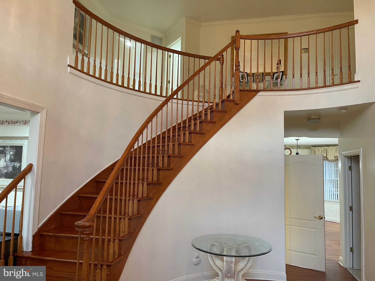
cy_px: 140
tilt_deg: +4.4
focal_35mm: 26
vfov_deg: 53.1
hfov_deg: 67.3
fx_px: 282
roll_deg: -1.3
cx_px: 188
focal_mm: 5.1
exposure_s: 1/60
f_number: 1.6
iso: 400
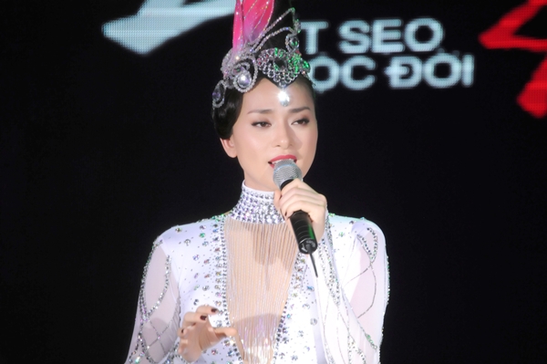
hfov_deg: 6.9
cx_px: 274
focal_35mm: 300
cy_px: 182
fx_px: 4554
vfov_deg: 4.6
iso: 800
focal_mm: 200
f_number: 5.6
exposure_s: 1/200
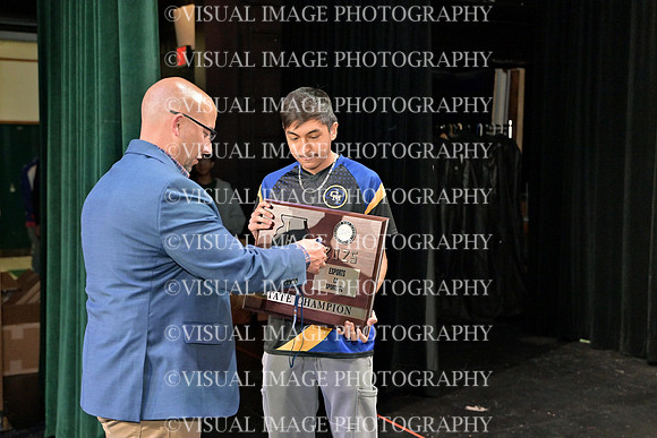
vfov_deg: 26.0
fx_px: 949
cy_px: 219
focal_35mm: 52
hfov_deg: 38.2
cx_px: 328
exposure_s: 1/500
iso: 4000
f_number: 3.5
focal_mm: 52
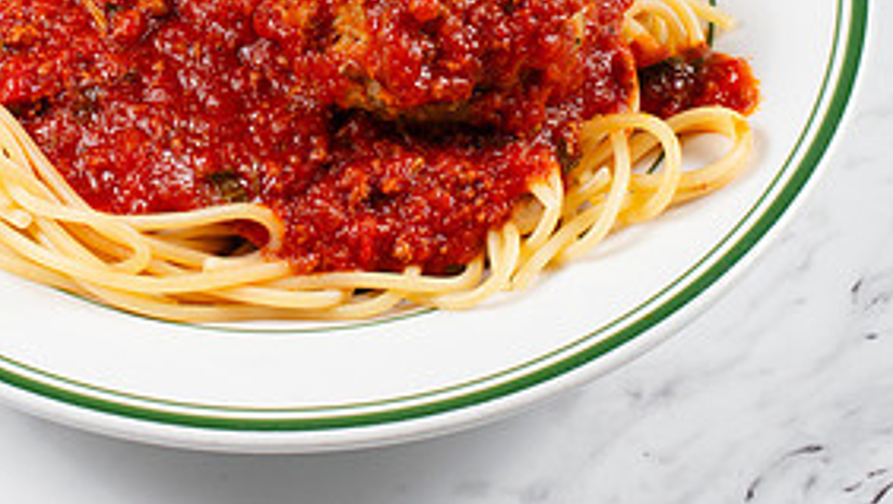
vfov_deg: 9.1
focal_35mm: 133
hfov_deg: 16.1
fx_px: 3151
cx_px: 284
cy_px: -20
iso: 200
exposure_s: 1/250
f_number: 10
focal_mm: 50
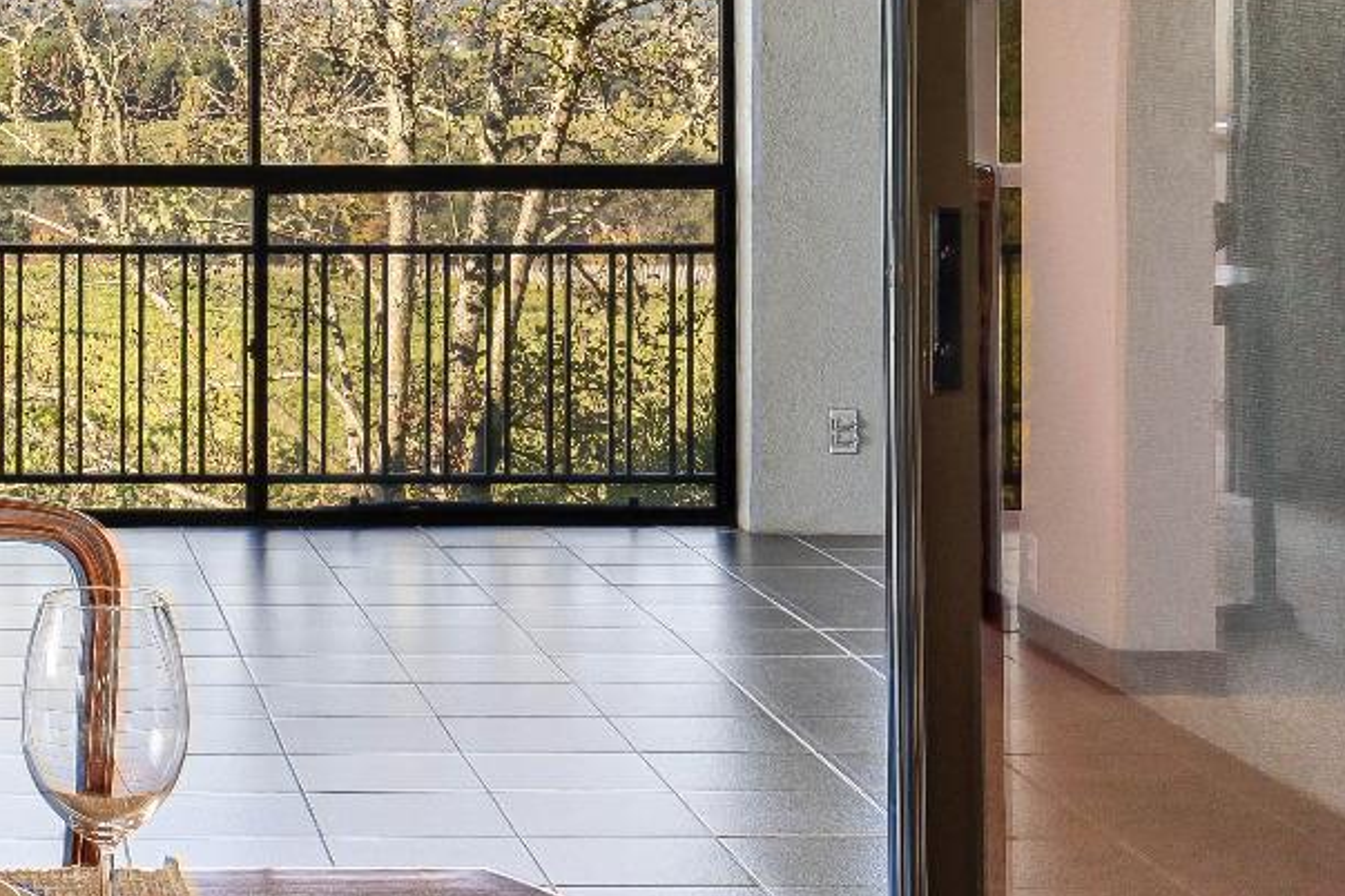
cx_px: -152
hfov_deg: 22.1
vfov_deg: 15.4
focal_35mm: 87
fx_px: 3250
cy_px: -20
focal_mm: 35
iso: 320
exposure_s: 1/125
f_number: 11
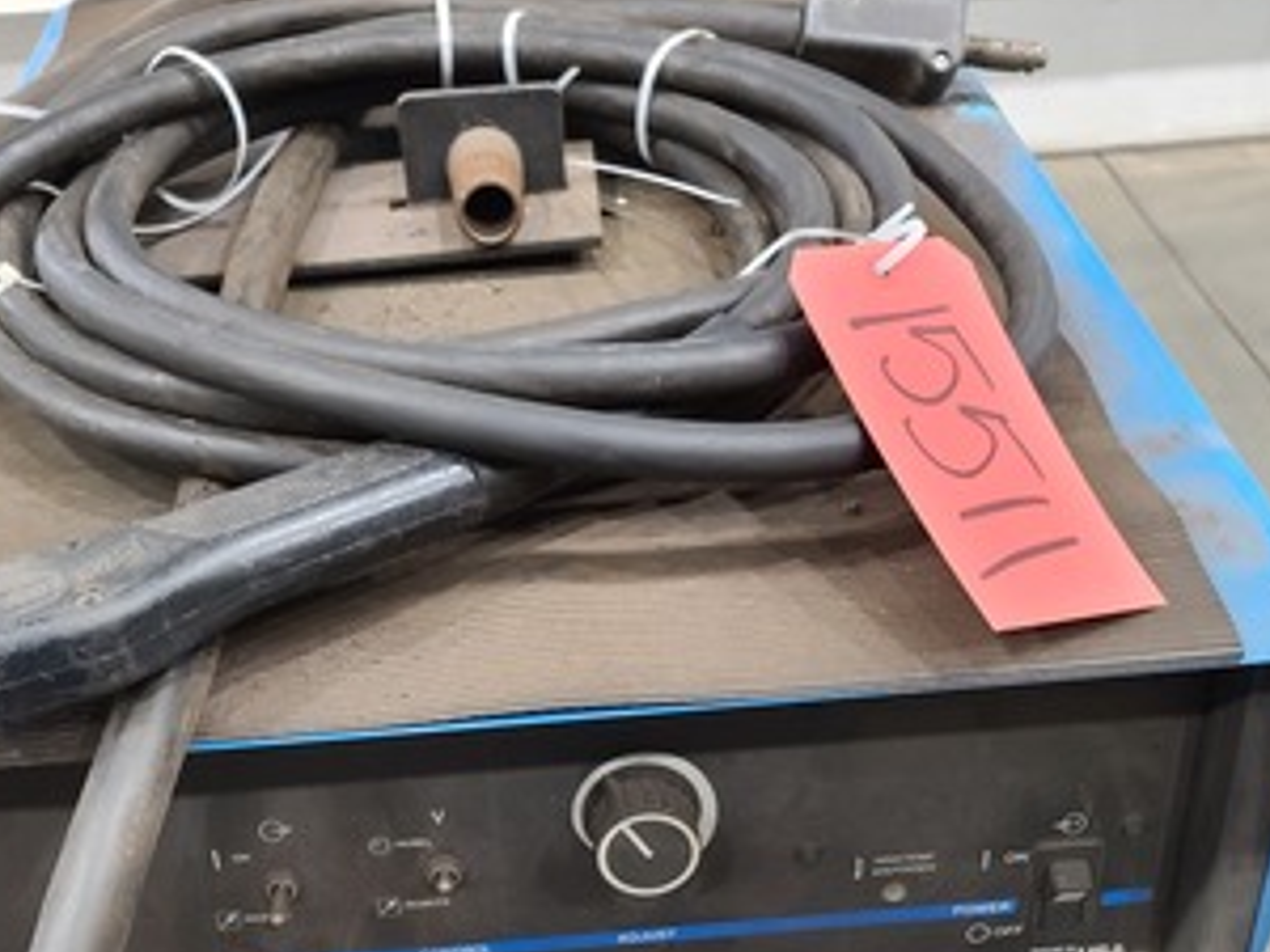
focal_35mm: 40
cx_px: 550
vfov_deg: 35.1
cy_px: 732
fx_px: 1468
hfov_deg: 46.7
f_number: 1.8
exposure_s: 1/39
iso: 640
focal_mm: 7
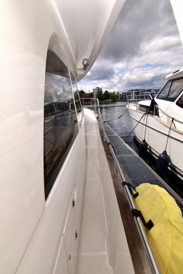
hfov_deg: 73.7
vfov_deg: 96.7
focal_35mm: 16
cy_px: 137
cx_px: 92
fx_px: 122
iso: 100
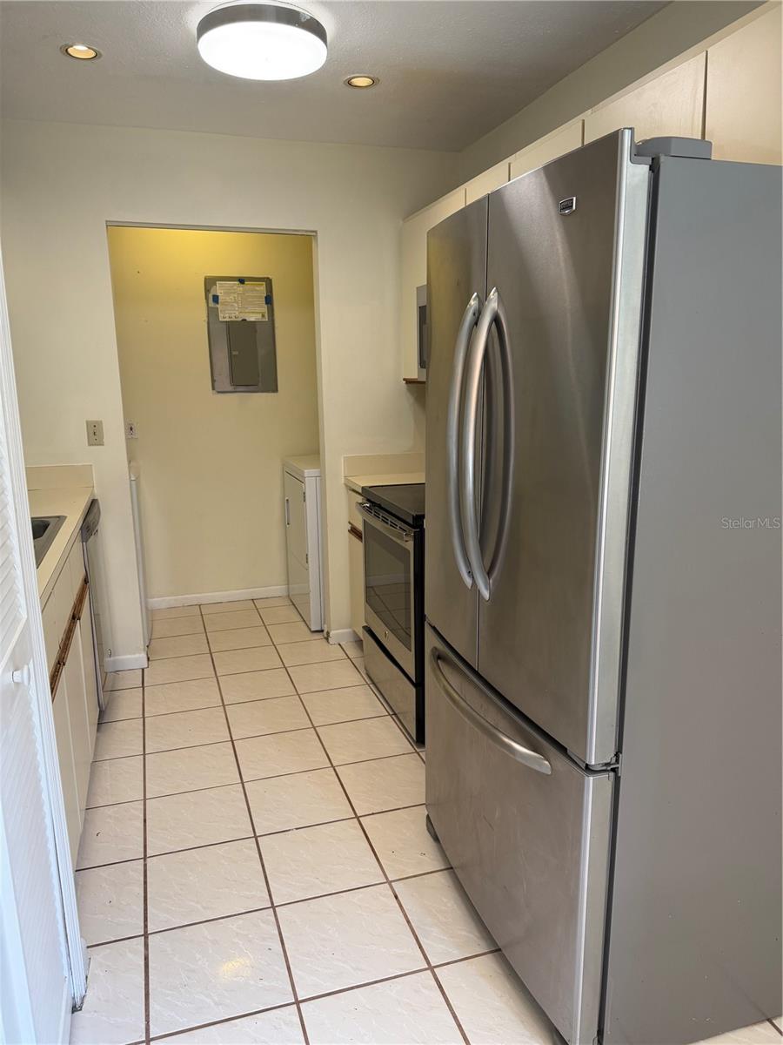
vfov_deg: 71.6
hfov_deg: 56.8
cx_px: 392
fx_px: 724
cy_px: 522
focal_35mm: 24
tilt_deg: -11.9
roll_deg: +0.5
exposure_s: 1/120
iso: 160
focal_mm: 6.76
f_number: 1.78
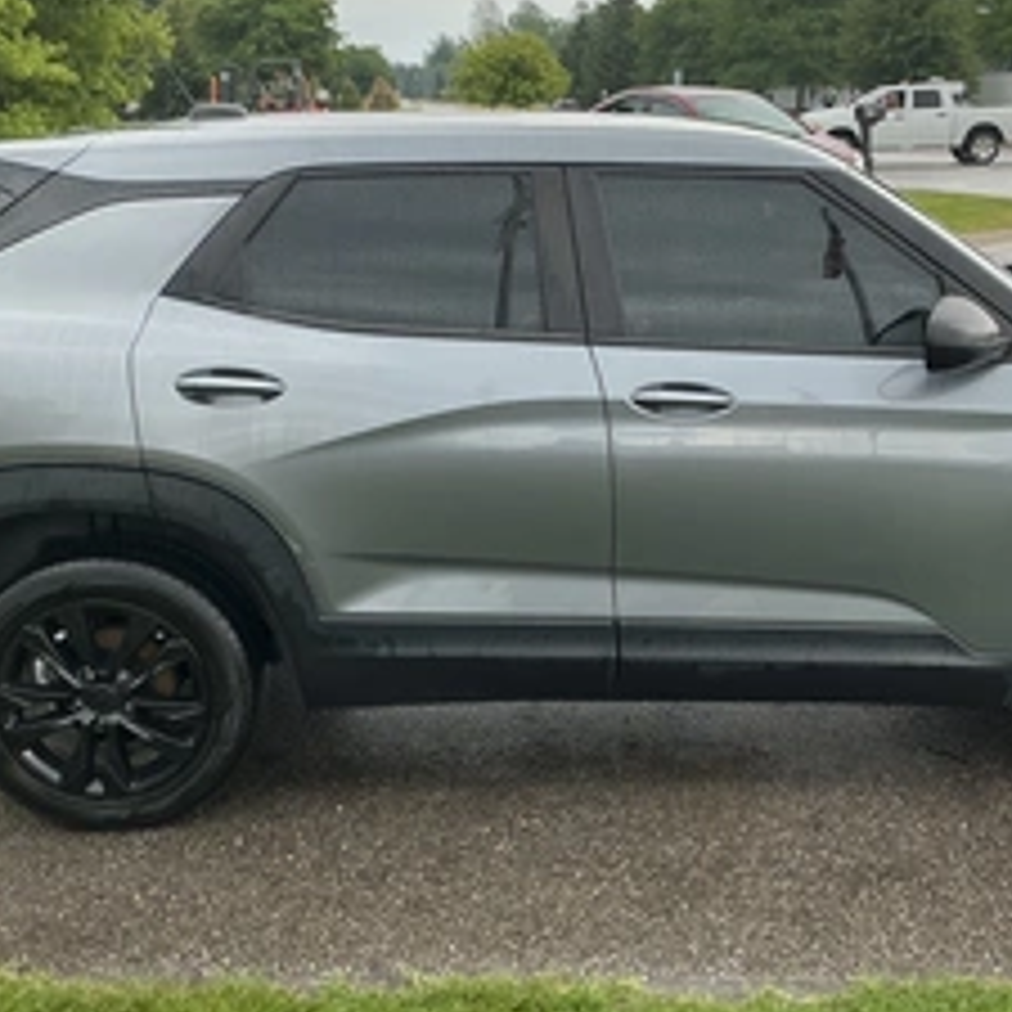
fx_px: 1455
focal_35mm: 44
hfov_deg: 38.0
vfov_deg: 38.2
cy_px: 409
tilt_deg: -12.0
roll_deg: -3.2
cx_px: 661
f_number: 1.8
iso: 20
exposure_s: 1/215
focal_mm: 3
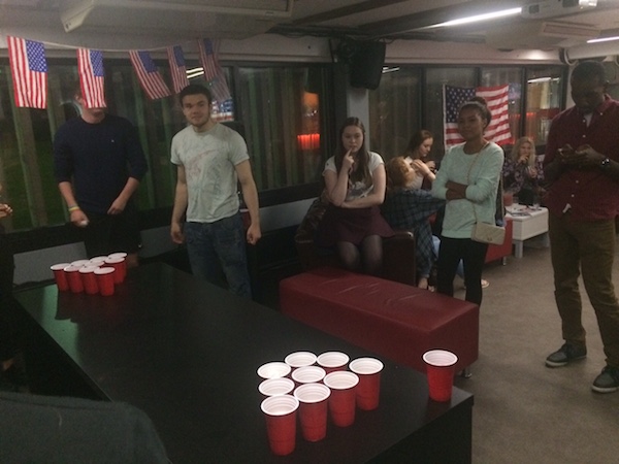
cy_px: 232
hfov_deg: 61.7
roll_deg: +3.0
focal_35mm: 29
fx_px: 519
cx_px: 310
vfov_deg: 48.2
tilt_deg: -13.5
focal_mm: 4.15
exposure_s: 1/15
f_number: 2.2
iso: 500
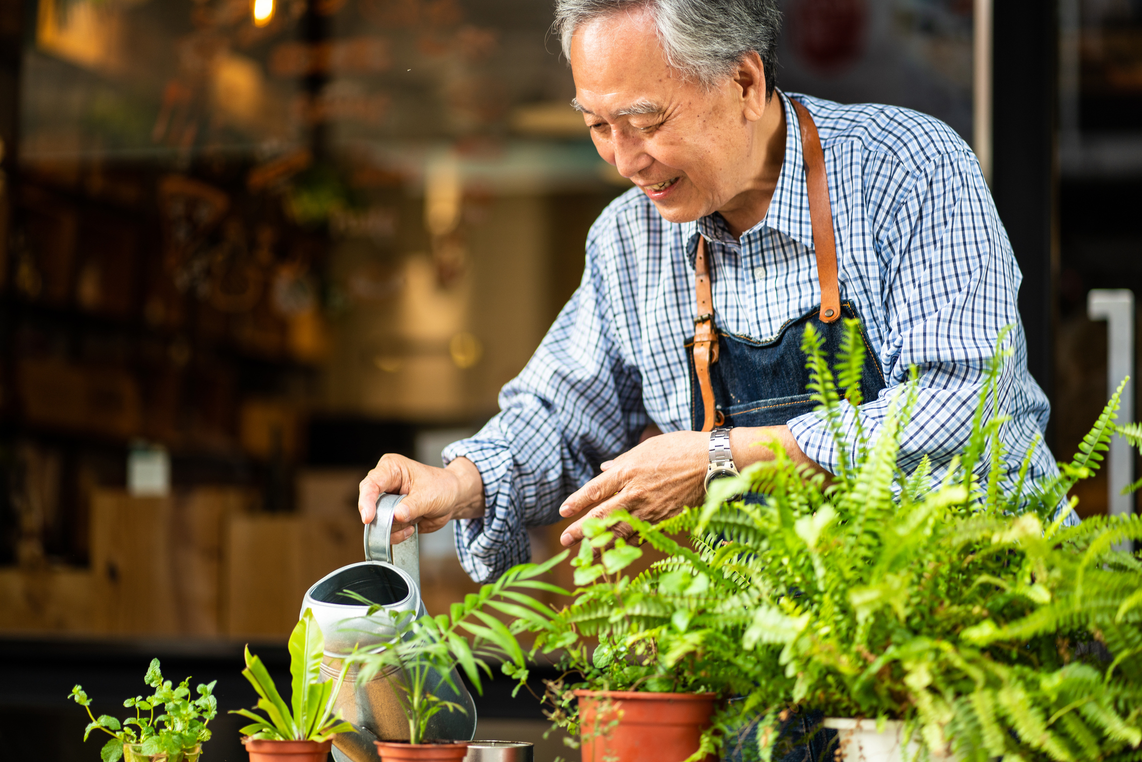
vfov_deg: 16.1
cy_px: 381
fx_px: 2697
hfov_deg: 23.9
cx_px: 571
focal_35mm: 85
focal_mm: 85
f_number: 1.8
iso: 200
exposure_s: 1/160
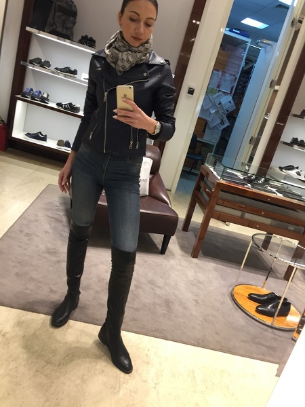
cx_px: 152
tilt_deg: -15.6
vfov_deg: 61.7
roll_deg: -17.7
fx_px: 341
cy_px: 204
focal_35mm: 29
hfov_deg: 48.2
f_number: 2.2
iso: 125
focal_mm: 4.15
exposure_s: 1/33
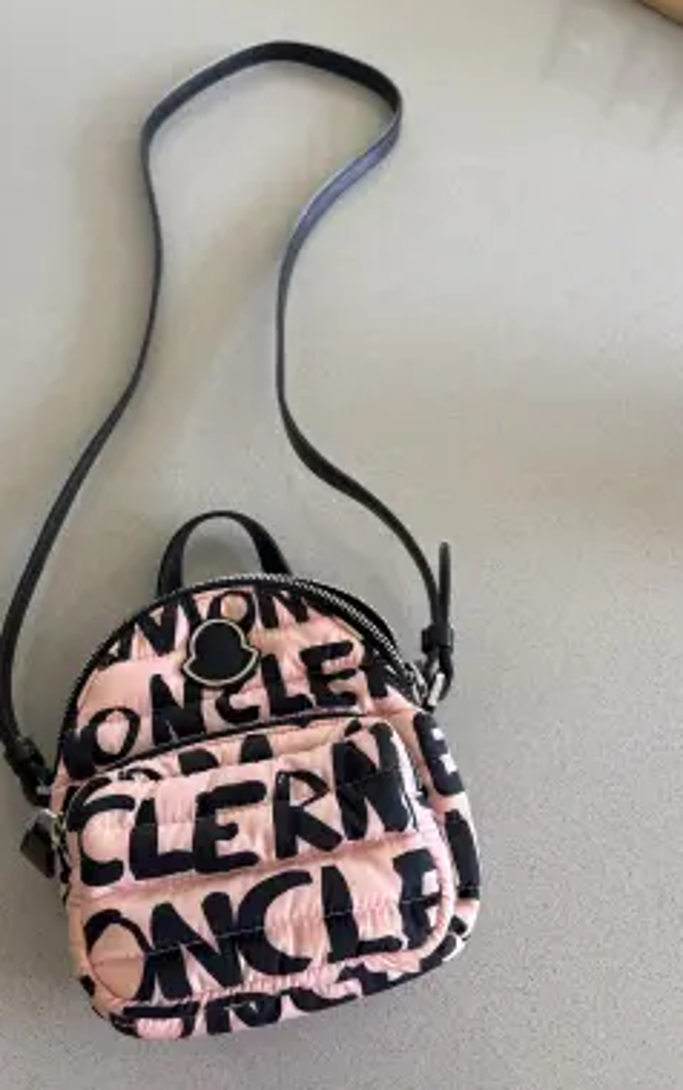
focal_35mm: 29
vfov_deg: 64.6
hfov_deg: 43.0
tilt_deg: -61.0
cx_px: 270
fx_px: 862
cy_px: 525
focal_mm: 5.96
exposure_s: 1/100
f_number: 1.6
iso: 100
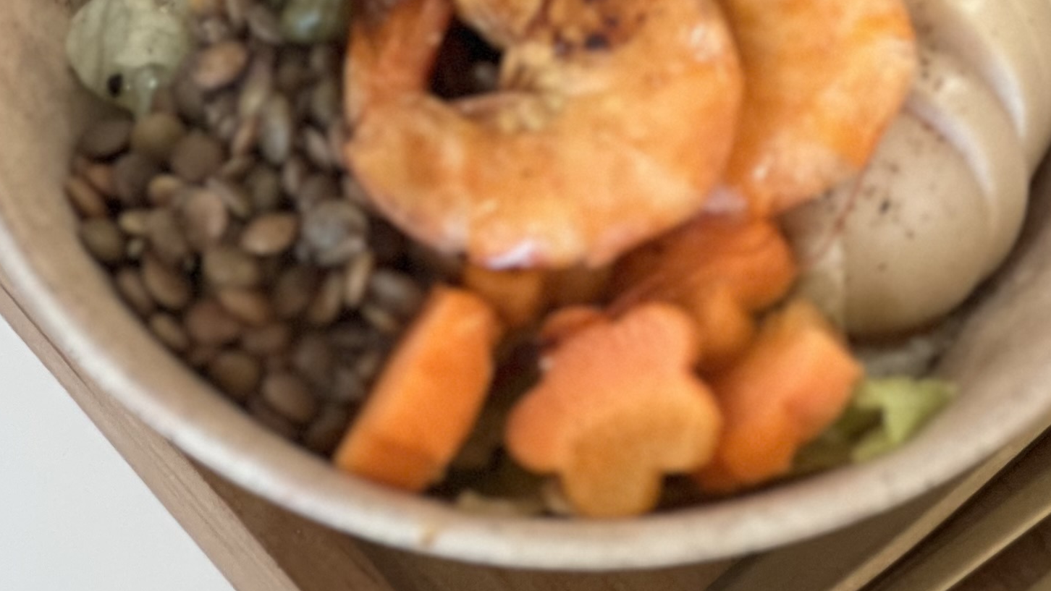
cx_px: 575
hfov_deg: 9.3
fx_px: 6494
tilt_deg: -49.0
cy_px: -512
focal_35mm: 233
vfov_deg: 5.1
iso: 250
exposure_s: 1/40
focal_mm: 9
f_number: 2.8
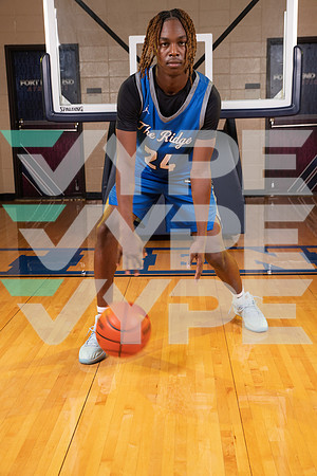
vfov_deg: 42.7
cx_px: 158
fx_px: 608
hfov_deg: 29.2
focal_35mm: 46
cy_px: 238
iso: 320
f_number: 7.1
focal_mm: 46
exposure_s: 1/320
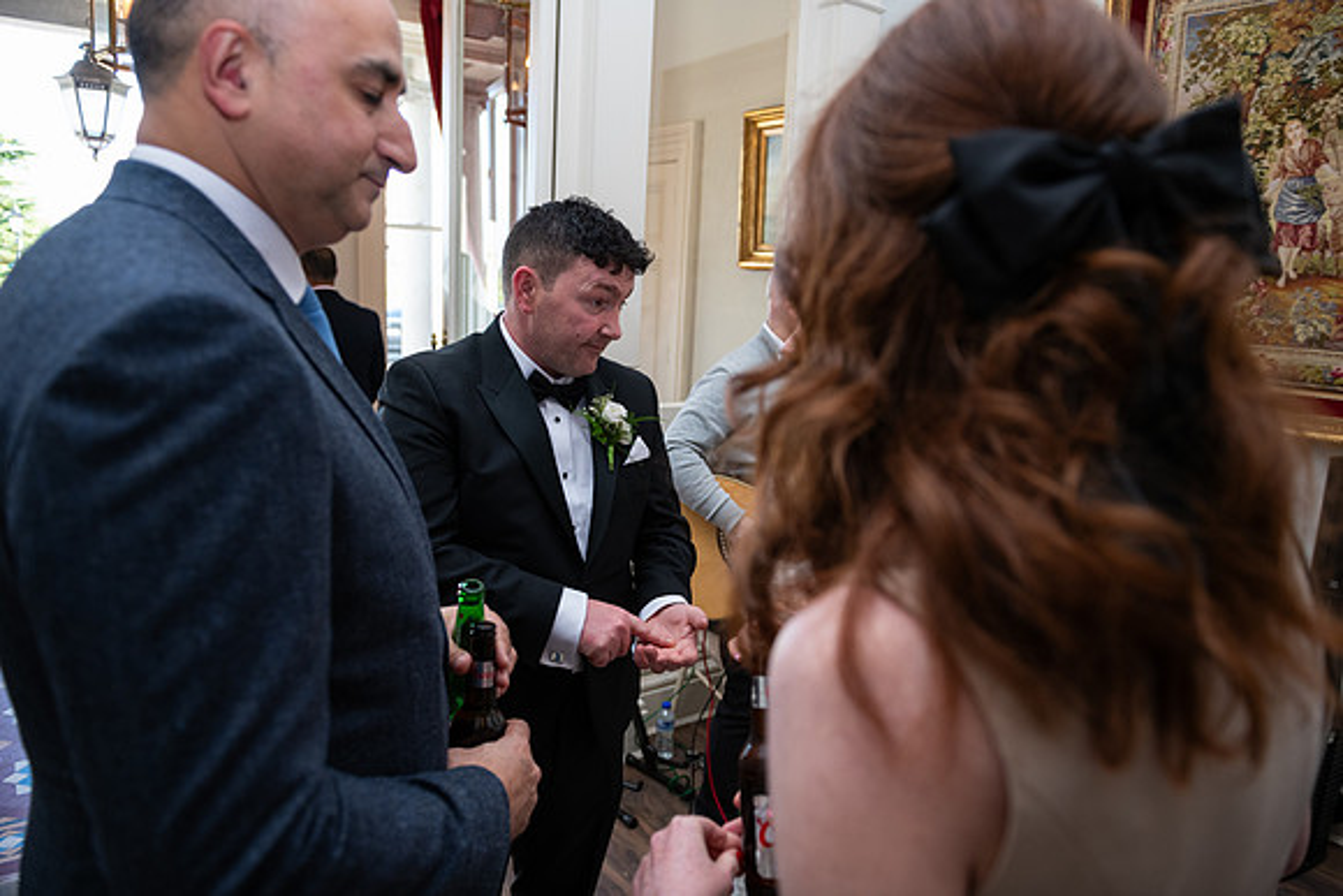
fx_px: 896
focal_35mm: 24
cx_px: 672
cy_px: 448
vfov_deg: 53.2
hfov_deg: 73.7
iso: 500
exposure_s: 1/160
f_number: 3.5
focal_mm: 24
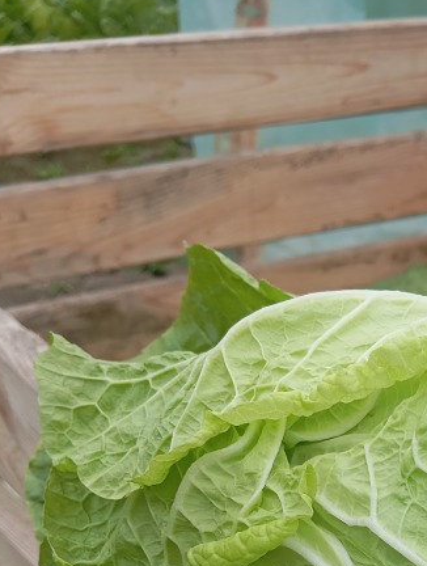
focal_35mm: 70
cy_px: 692
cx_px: 521
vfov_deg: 24.8
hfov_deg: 19.7
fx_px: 1147
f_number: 1.8
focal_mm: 4.22
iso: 114
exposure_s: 1/272
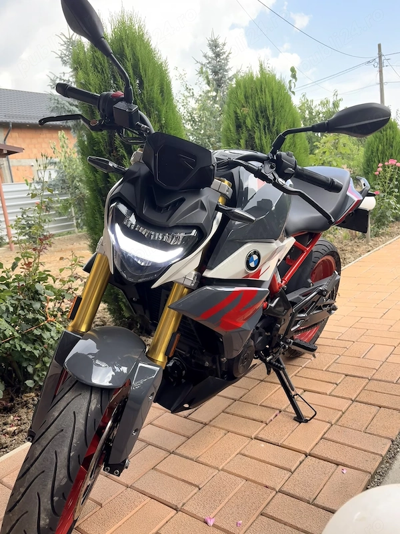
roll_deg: +5.8
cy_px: 267
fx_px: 401
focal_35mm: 26
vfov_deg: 67.3
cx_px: 200
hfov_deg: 53.1
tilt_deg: -8.2
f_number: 1.6
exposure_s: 1/629
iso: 64
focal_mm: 5.96
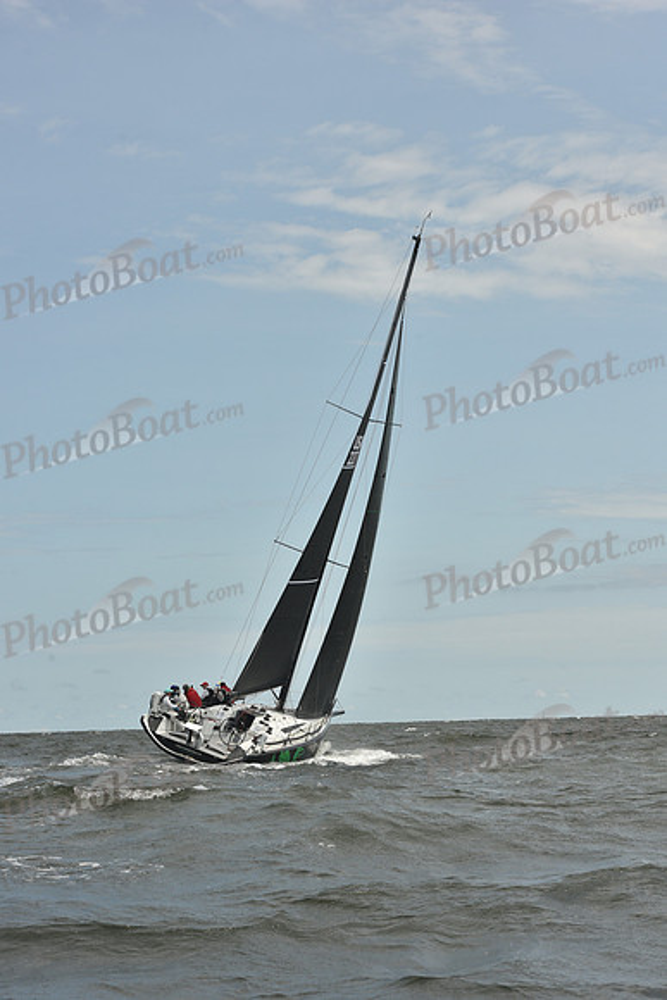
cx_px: 334
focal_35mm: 82
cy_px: 500
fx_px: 2277
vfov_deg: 24.8
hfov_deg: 16.7
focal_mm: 82
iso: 250
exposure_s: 1/800
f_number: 9
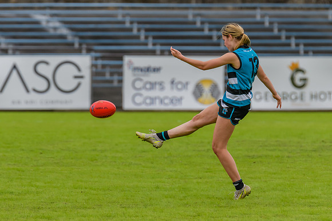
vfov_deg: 2.1
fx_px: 6111
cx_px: 143
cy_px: 142
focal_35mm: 662
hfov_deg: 3.1
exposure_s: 1/2000
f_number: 6.3
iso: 800
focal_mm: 420
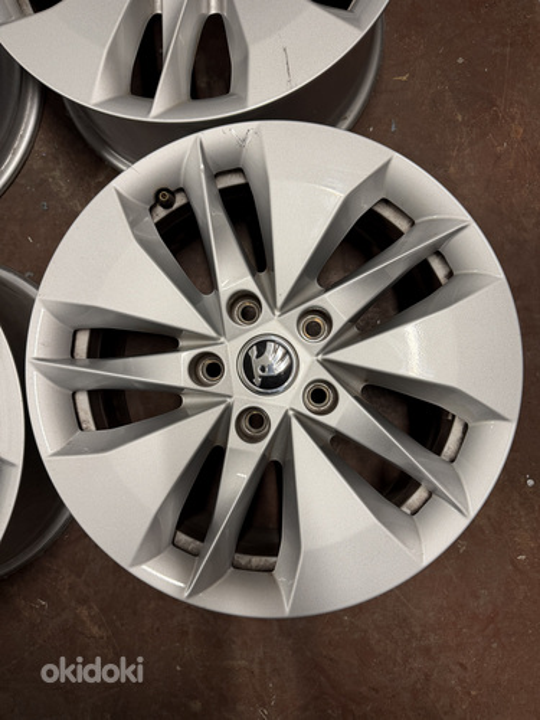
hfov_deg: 56.8
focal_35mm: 24
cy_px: 360
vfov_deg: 71.6
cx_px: 270
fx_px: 499
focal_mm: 6.76
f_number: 1.78
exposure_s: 1/100
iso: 125
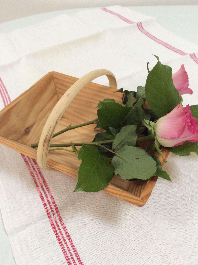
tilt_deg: -45.8
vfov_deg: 56.9
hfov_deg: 44.1
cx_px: 99
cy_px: 132
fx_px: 245
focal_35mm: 32
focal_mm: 3.3
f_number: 2.4
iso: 160
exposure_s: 1/25
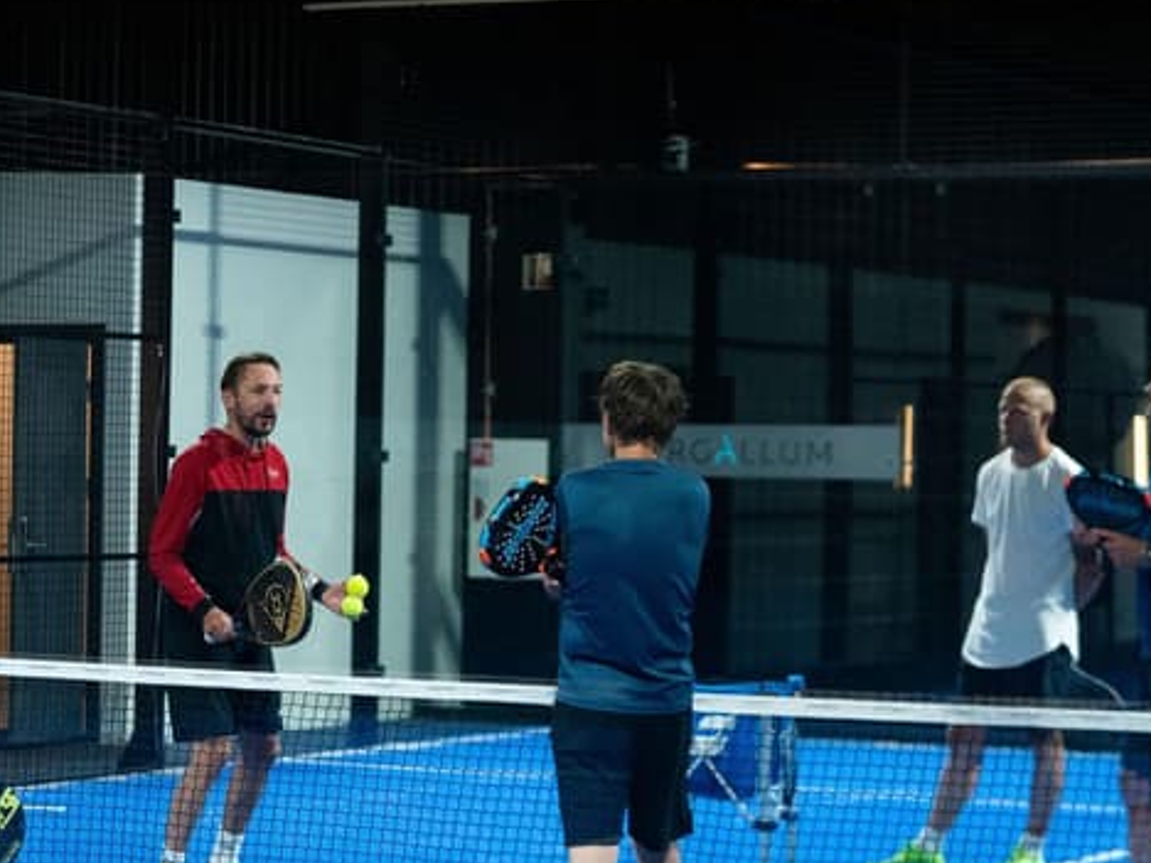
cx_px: 519
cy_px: 559
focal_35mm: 115
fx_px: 3824
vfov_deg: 12.9
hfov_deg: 17.1
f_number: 2.8
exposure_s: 1/800
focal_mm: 70
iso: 6400
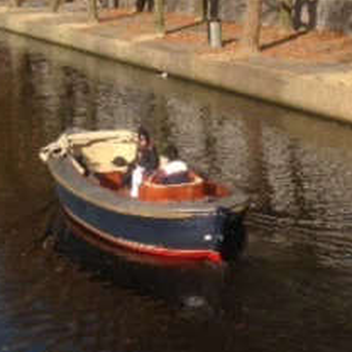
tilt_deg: -2.1
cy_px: -23
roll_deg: +0.3
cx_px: 179
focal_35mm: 94
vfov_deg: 17.9
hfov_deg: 18.5
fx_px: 1081
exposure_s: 1/1355
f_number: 2.4
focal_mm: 4.12
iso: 50
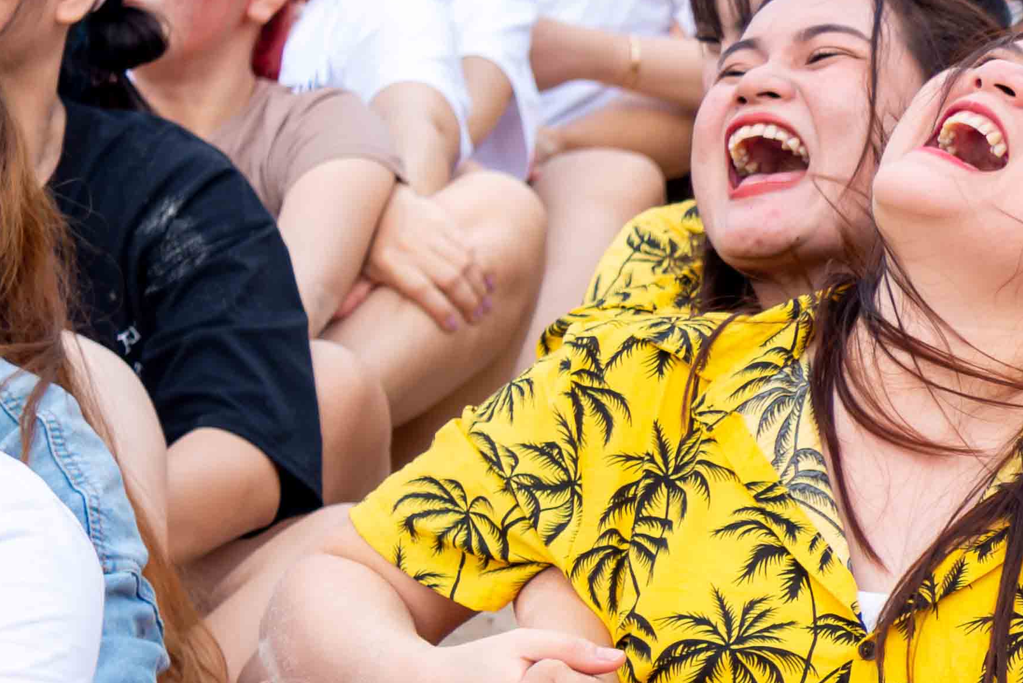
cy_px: 420
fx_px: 5656
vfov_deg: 6.9
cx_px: 2034
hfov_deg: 9.6
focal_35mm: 199
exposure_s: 1/320
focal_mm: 48
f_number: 4
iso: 100
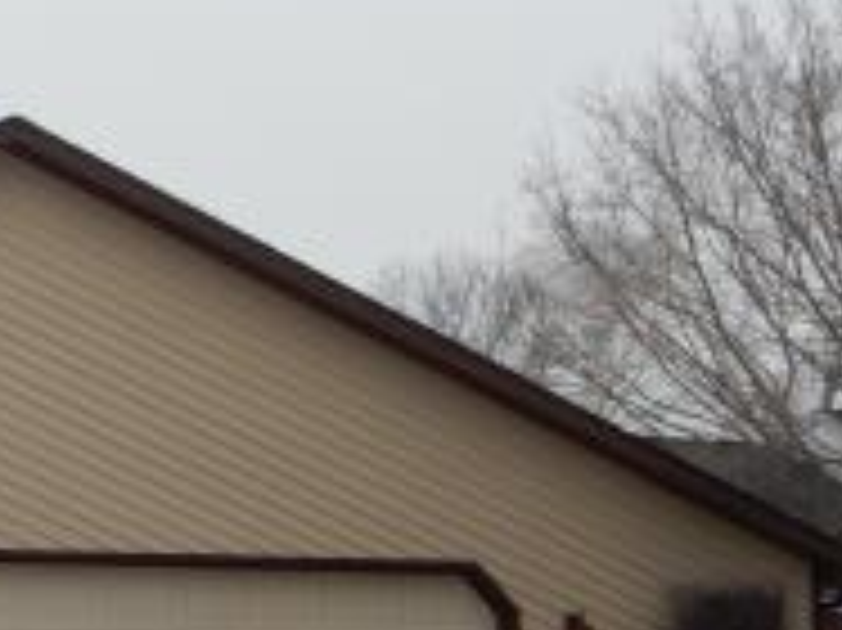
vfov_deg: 12.5
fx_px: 2868
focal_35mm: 118
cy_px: 418
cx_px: -342
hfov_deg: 15.6
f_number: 3.4
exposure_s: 1/500
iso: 125
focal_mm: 6.8
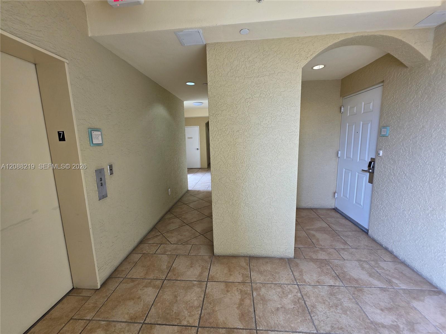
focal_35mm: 13
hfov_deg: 106.2
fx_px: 167
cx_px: 223
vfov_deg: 89.9
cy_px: 167
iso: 80
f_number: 1.9
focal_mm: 2.2
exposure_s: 1/120
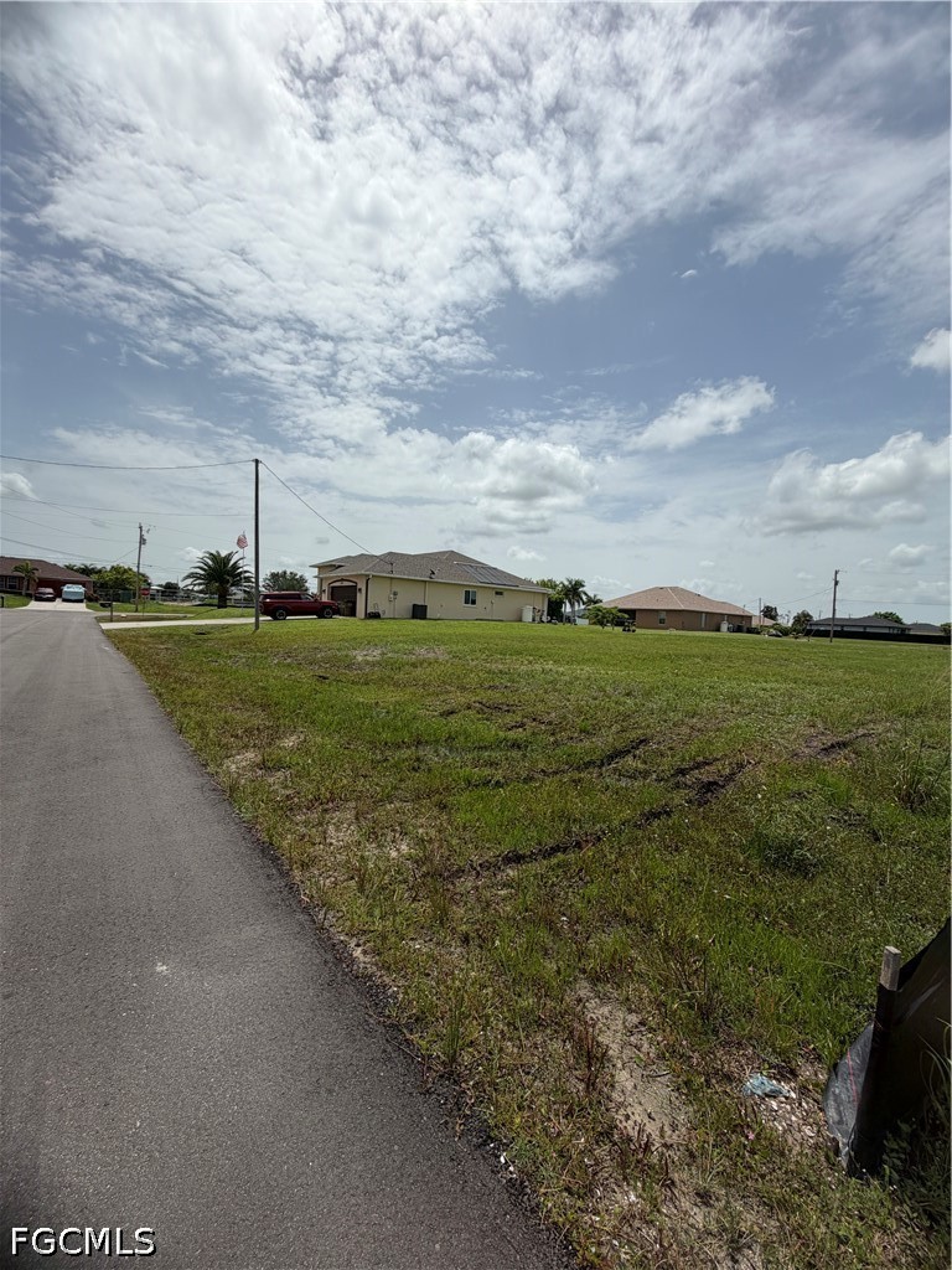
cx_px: 476
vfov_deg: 102.1
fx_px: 513
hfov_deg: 85.7
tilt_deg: -0.7
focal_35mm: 14
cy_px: 635
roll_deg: -2.0
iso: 20
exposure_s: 1/1795
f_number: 2.2
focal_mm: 2.22
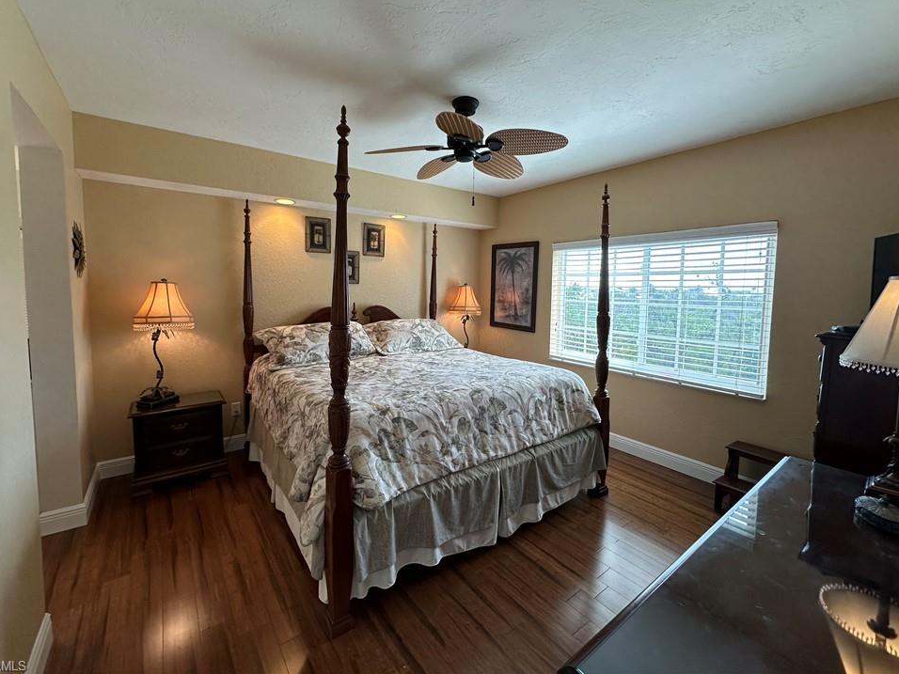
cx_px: 438
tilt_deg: -3.5
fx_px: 390
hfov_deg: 98.2
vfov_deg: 81.6
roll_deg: -1.0
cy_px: 314
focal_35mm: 15
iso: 80
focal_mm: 2.22
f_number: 2.2
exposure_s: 1/120
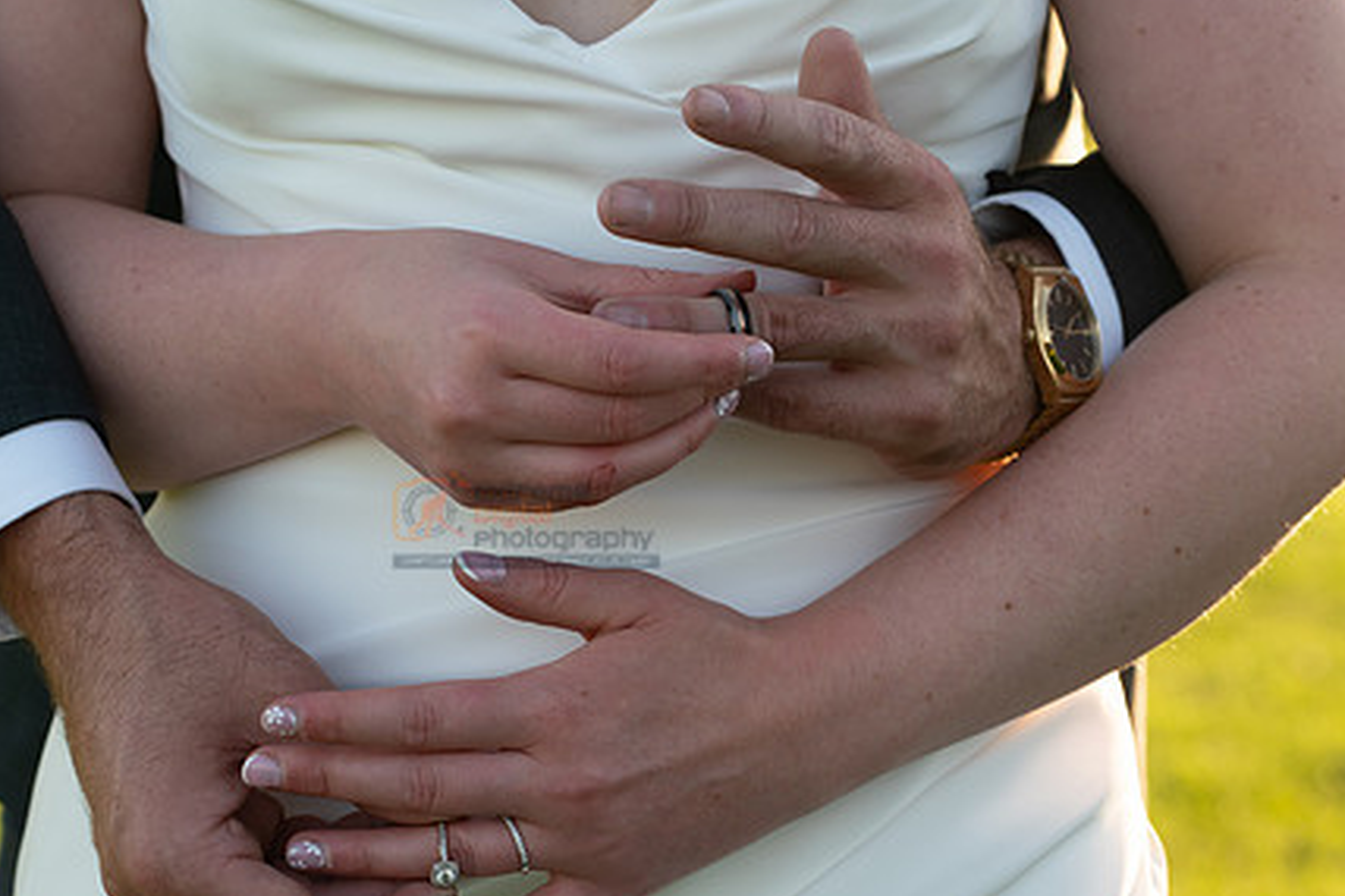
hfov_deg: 14.7
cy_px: 678
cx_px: 778
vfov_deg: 9.8
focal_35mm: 140
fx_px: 5228
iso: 320
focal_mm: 78
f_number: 5
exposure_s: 1/250
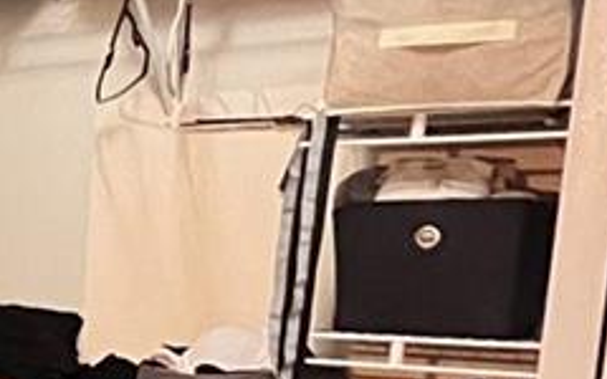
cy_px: 457
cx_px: -362
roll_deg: -0.1
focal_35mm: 69
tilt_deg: -8.5
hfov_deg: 22.7
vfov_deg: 17.9
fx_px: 1141
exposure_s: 1/24
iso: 2000
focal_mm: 1.57
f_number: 1.8
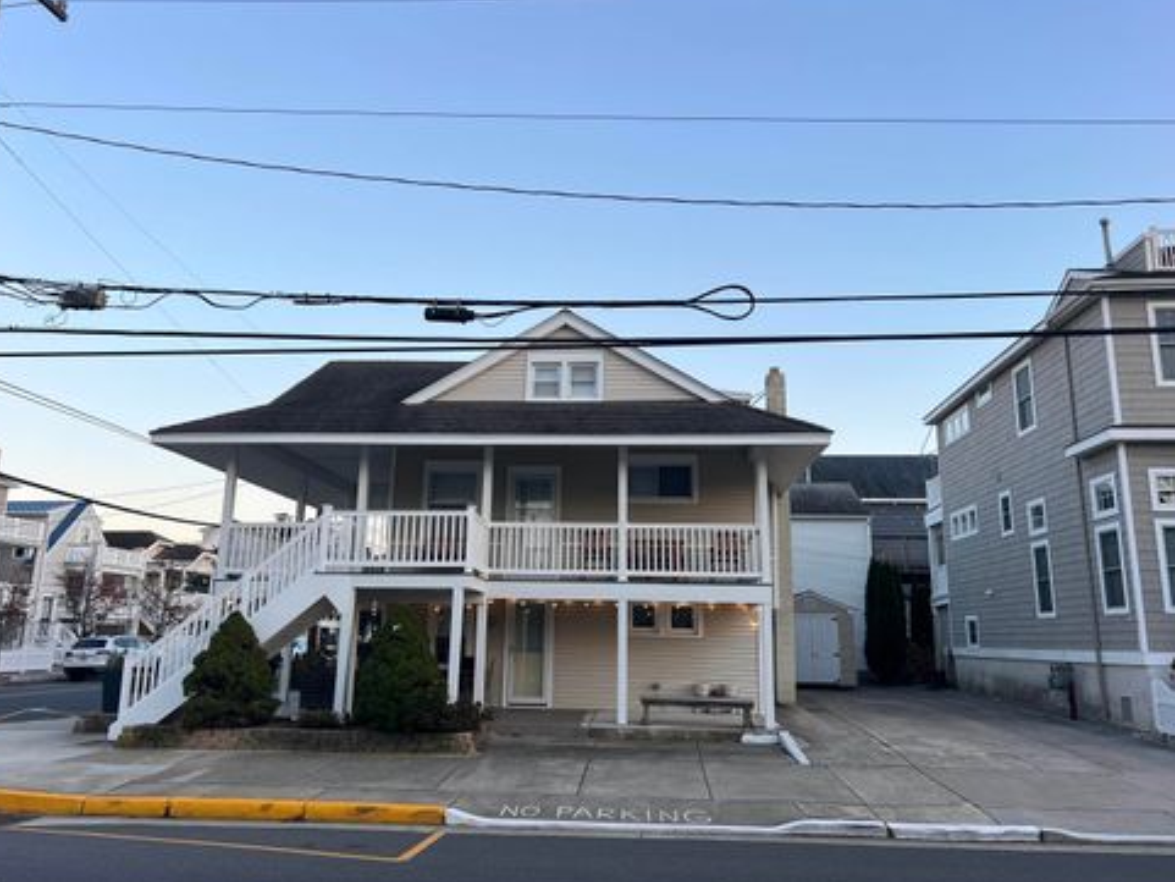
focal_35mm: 27
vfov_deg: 51.4
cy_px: 436
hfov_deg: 65.3
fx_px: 917
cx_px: 579
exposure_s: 1/308
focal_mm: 5.7
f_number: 1.5
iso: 50
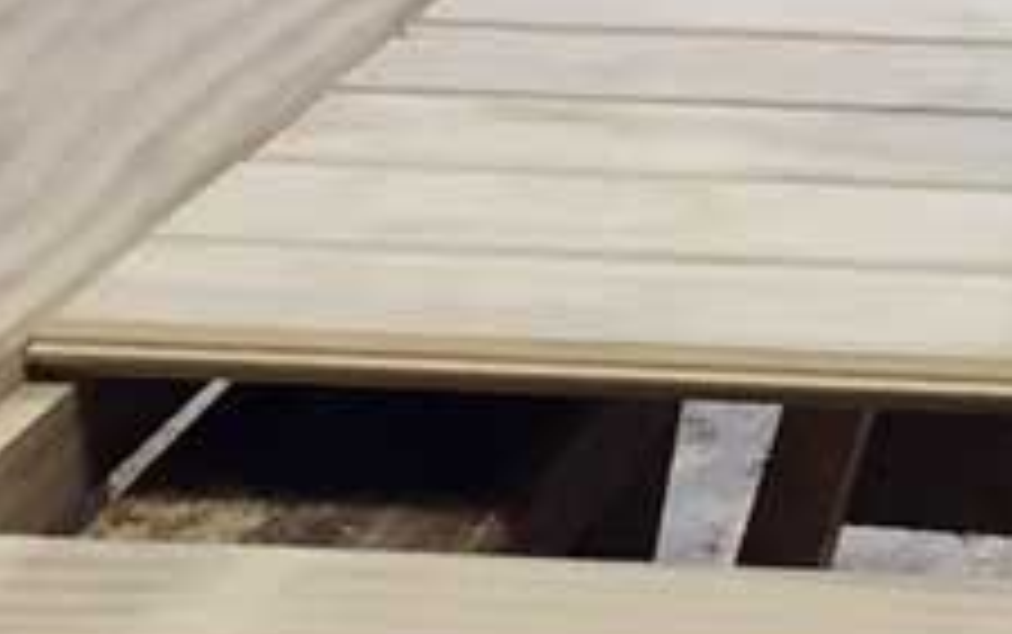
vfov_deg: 6.3
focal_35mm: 205
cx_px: 1673
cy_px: -582
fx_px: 5658
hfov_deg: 9.8
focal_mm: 4.15
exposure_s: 1/33
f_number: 2.2
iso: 40
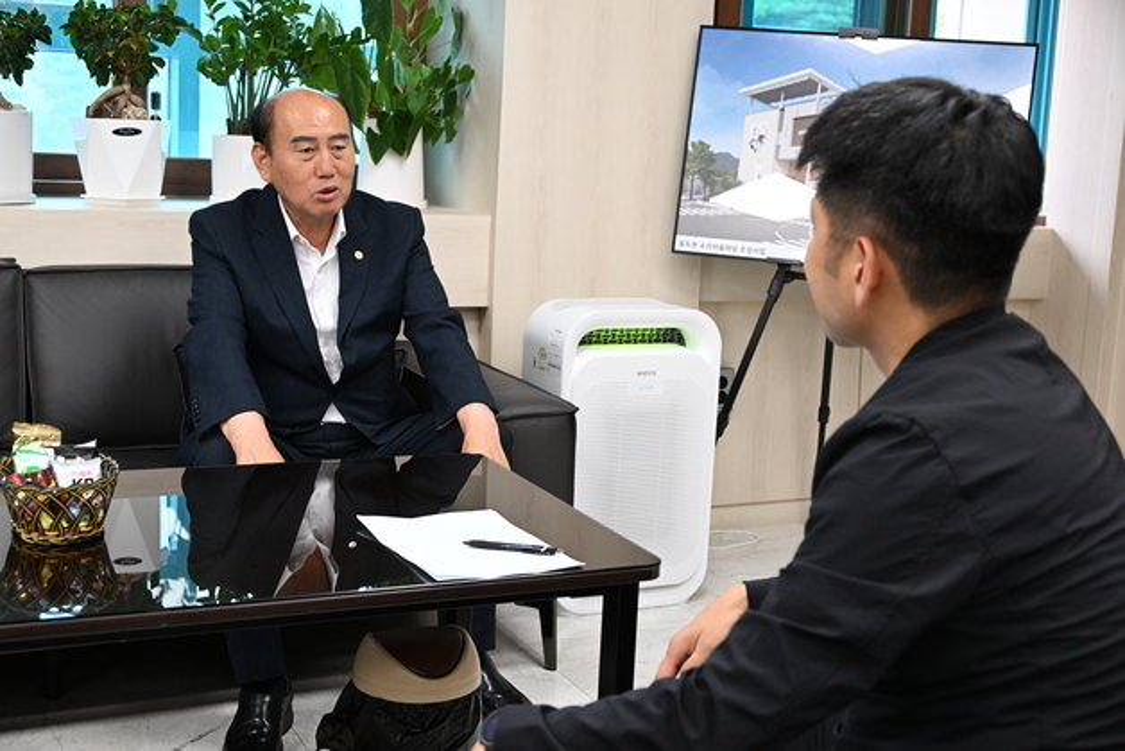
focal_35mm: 46
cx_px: 562
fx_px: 1438
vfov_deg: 29.3
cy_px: 376
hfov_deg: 42.7
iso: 1250
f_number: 5.6
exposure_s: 1/125
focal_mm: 46
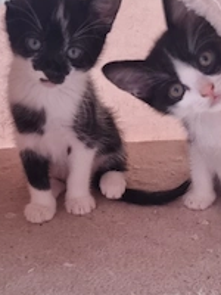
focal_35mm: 52
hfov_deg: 28.0
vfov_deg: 36.7
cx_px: 105
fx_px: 443
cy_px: 178
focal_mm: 5.4
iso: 500
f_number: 1.8
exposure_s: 1/25
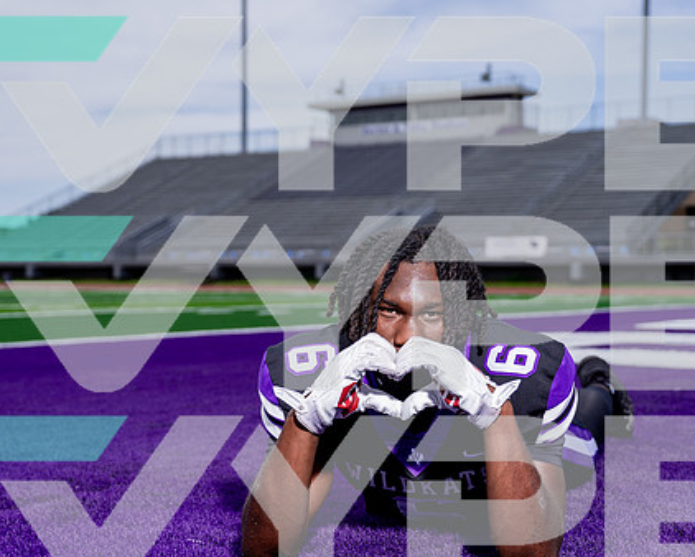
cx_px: 380
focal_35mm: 61
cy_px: 304
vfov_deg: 25.0
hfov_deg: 30.9
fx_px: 1255
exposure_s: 1/1250
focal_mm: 47
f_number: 4
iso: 100
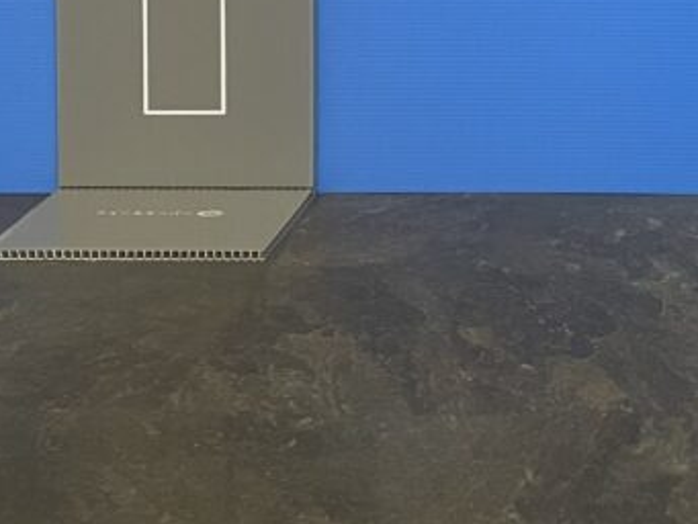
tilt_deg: -5.1
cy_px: -192
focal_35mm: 78
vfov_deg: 17.5
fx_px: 1573
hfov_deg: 23.7
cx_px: 735
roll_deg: -0.3
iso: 320
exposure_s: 1/60
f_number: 1.6
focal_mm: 4.2
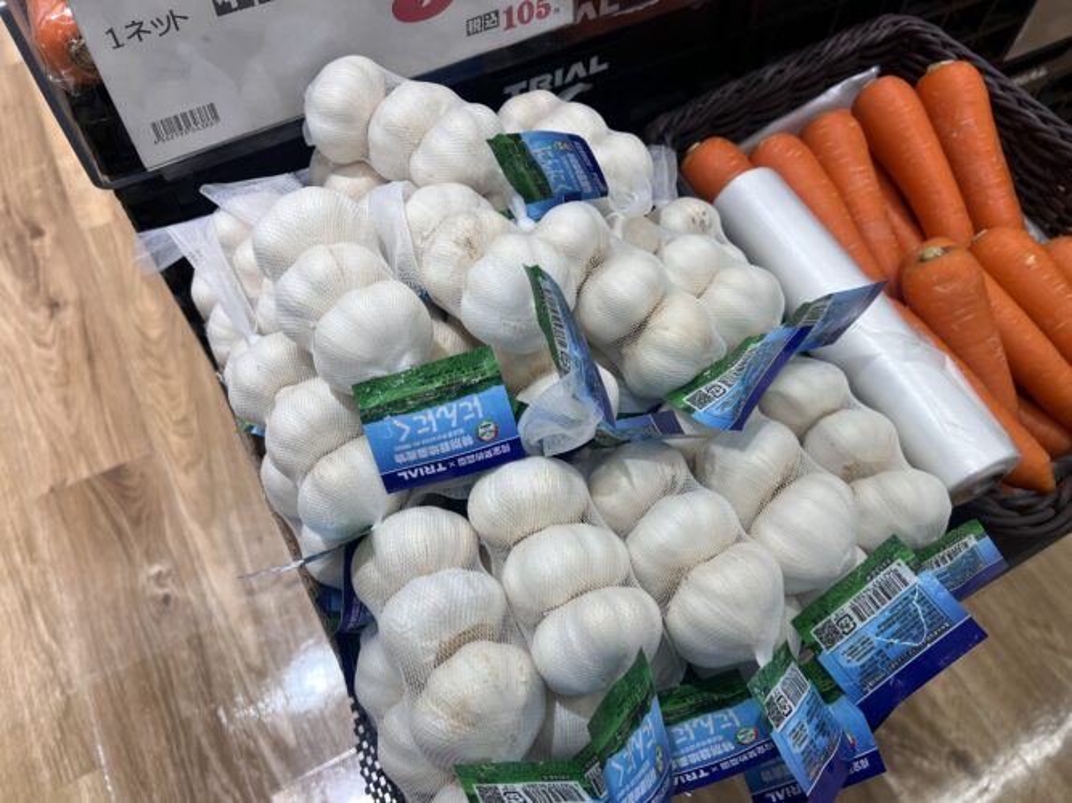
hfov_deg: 67.3
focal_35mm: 26
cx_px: 536
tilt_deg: -59.4
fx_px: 805
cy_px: 402
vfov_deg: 53.0
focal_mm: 5.7
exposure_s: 1/308
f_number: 1.5
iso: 50
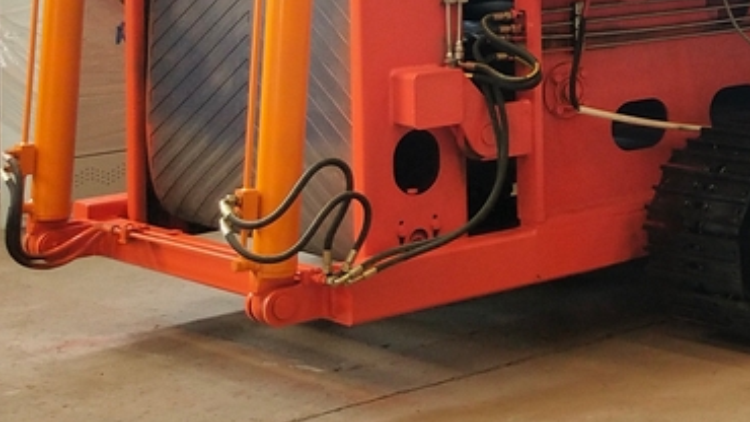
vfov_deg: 11.0
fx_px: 2108
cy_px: -203
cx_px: 1016
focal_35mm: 106
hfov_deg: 18.5
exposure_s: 1/100
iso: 184
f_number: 1.8
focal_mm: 3.95
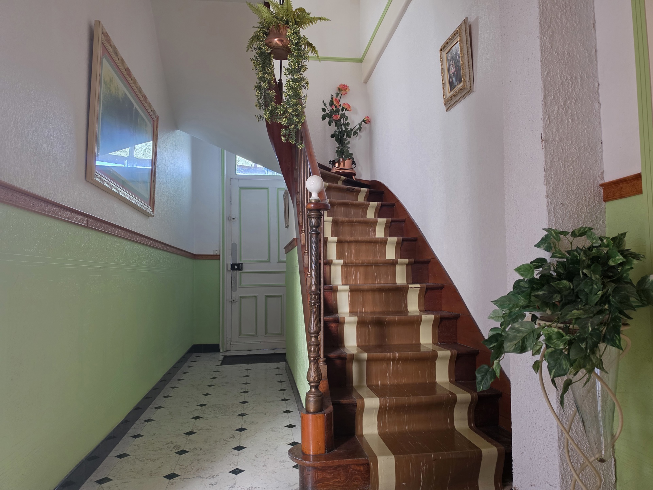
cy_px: 245
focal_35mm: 23
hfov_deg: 73.9
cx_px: 326
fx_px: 434
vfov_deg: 58.9
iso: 320
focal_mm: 6.5
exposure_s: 1/100
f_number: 1.4
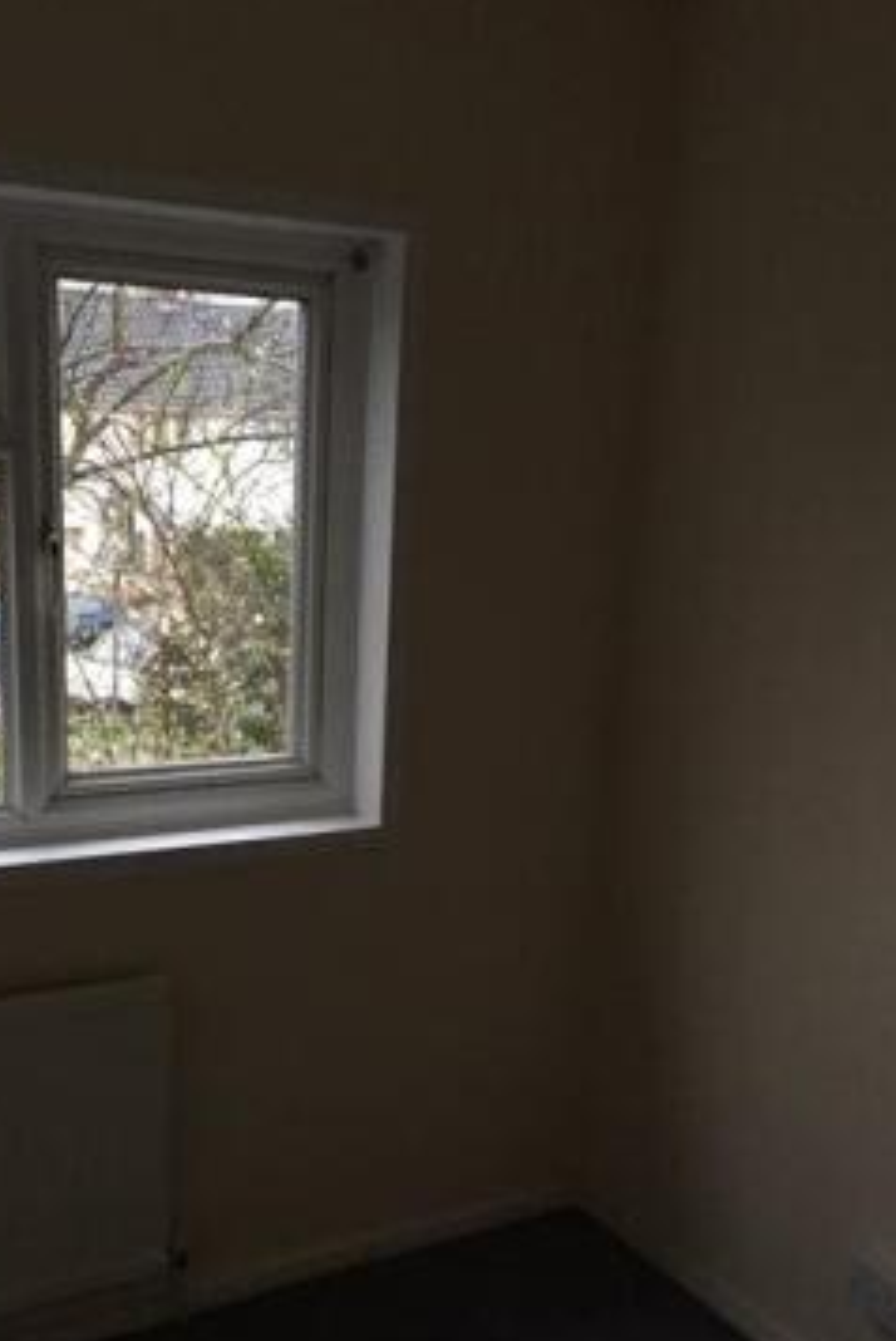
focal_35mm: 37
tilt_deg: -13.7
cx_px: 324
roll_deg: -1.0
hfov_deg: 35.8
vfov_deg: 51.5
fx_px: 1379
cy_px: 804
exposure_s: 1/17
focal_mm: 4.15
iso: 200
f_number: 2.2
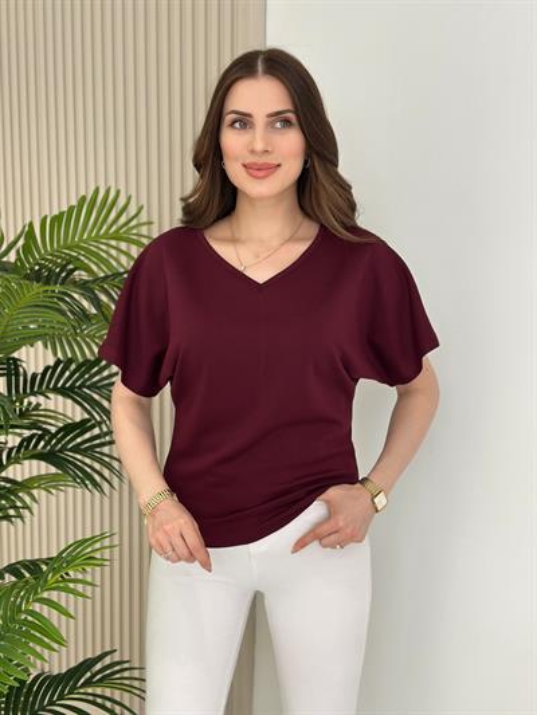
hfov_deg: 30.3
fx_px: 992
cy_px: 358
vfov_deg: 39.6
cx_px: 268
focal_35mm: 48
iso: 80
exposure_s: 1/313
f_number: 1.78
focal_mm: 6.86
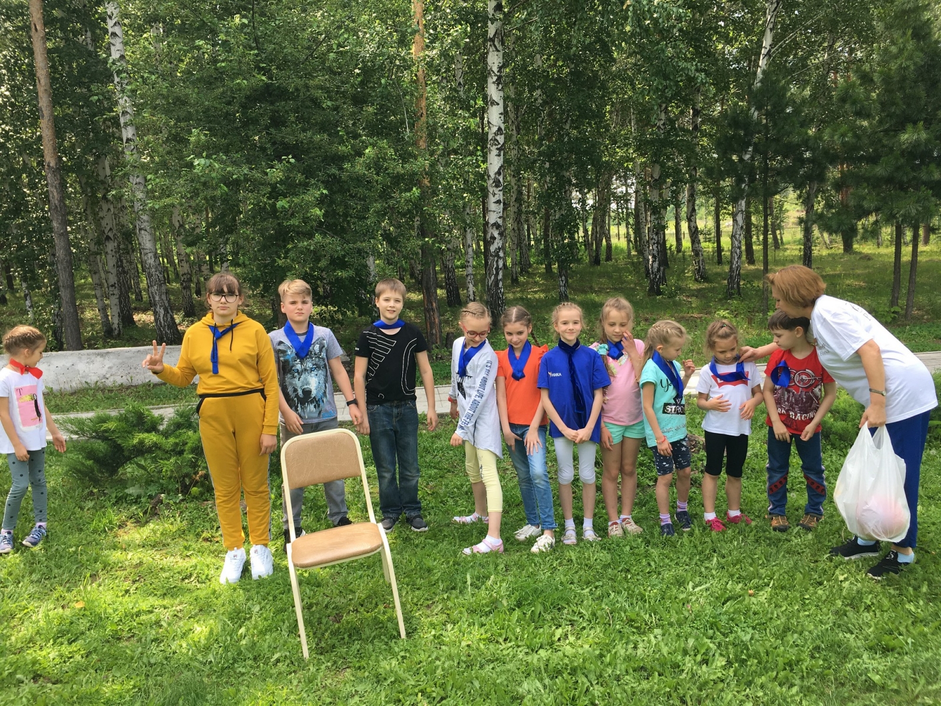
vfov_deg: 48.2
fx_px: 788
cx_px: 470
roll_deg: +3.4
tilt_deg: -6.1
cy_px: 353
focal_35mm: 29
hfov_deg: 61.7
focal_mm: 4.15
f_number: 2.2
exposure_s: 1/432
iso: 25
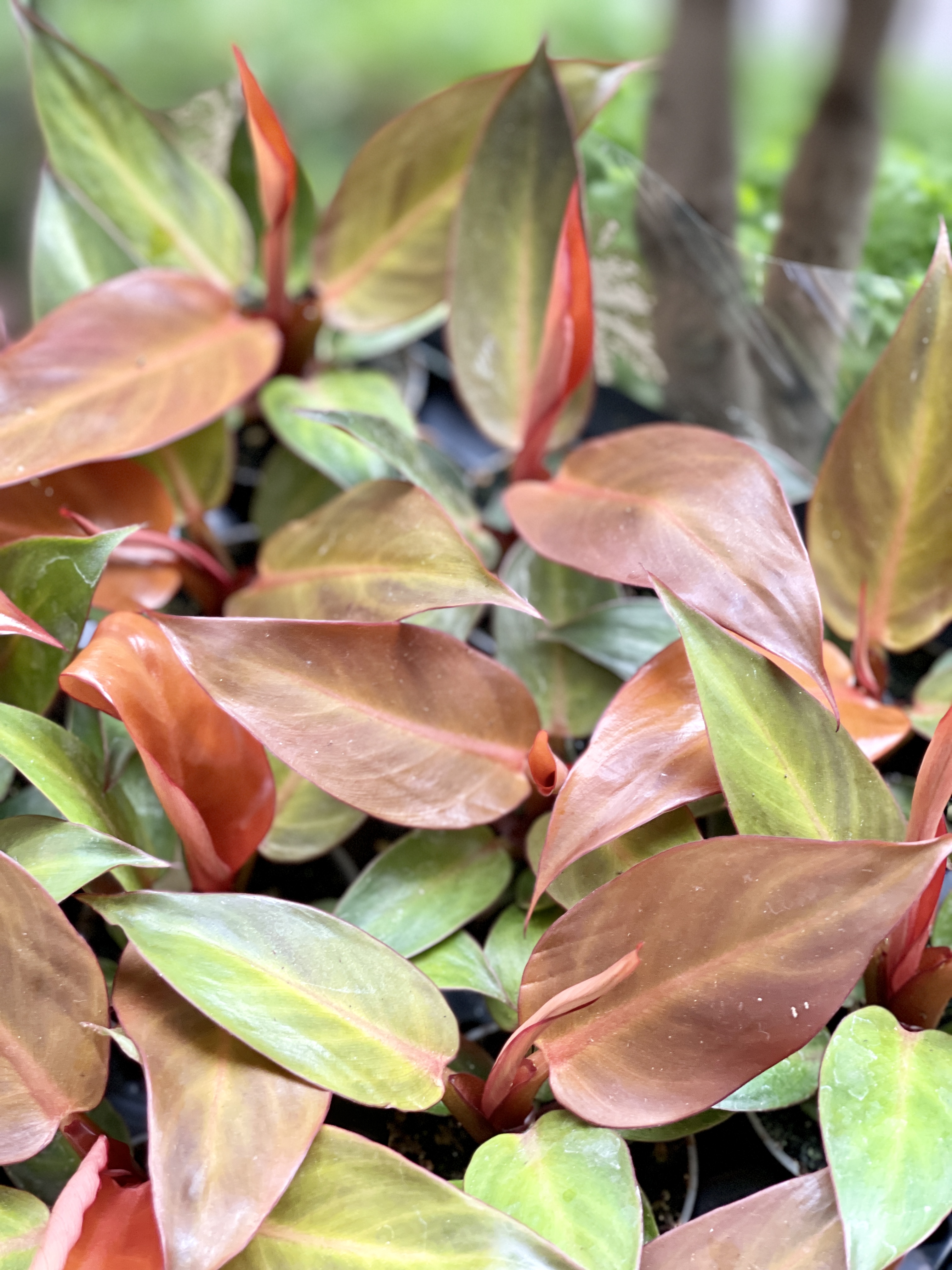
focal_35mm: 64
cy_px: 635
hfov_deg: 22.9
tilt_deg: -39.9
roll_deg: +0.4
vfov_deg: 30.3
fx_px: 2347
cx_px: 476
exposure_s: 1/121
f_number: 2.2
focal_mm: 7.5
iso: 160
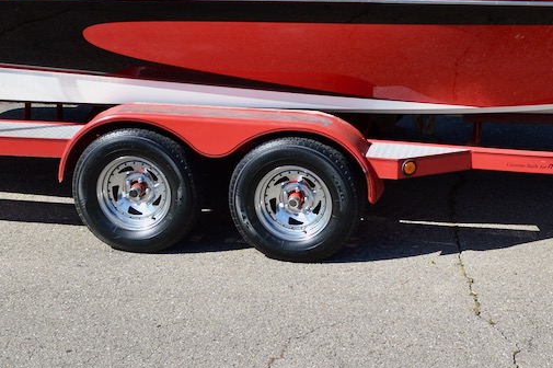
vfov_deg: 17.5
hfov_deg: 26.5
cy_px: -2
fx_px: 1167
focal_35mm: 76
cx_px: 368
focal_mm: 20
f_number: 8
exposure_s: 1/250
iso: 100
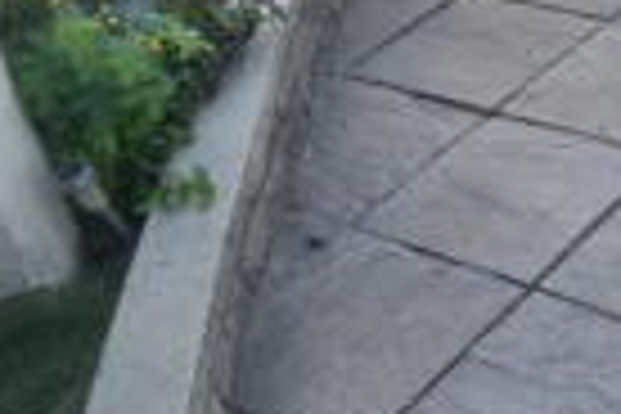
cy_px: 164
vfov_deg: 19.2
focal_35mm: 71
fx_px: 1225
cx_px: 776
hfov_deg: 25.1
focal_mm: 10
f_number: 5.6
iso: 280
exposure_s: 1/250
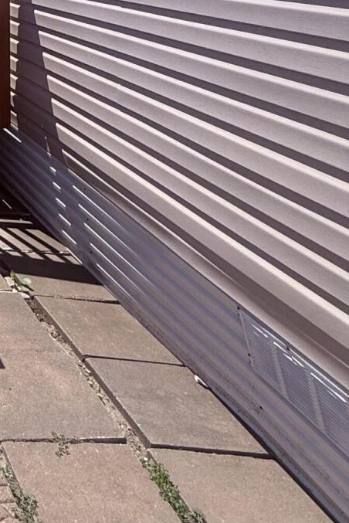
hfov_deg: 23.2
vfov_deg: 36.6
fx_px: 625
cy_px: -81
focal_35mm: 43
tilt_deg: +5.0
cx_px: -210
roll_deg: -1.5
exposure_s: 1/2237
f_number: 2.2
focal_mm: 2.22
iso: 50
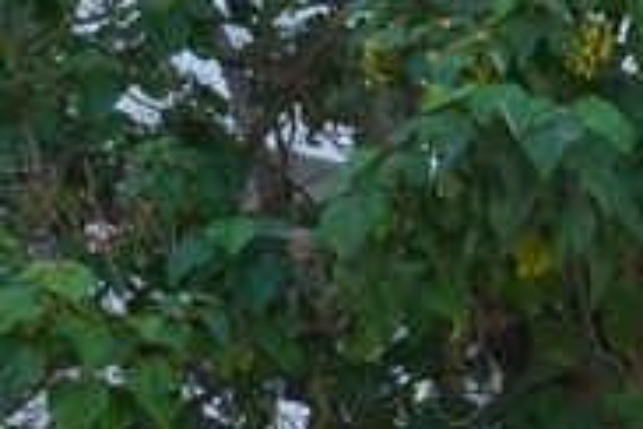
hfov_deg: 5.5
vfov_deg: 3.7
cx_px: -787
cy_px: 1275
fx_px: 6483
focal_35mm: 363
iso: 800
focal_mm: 52
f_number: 7.1
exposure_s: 1/400
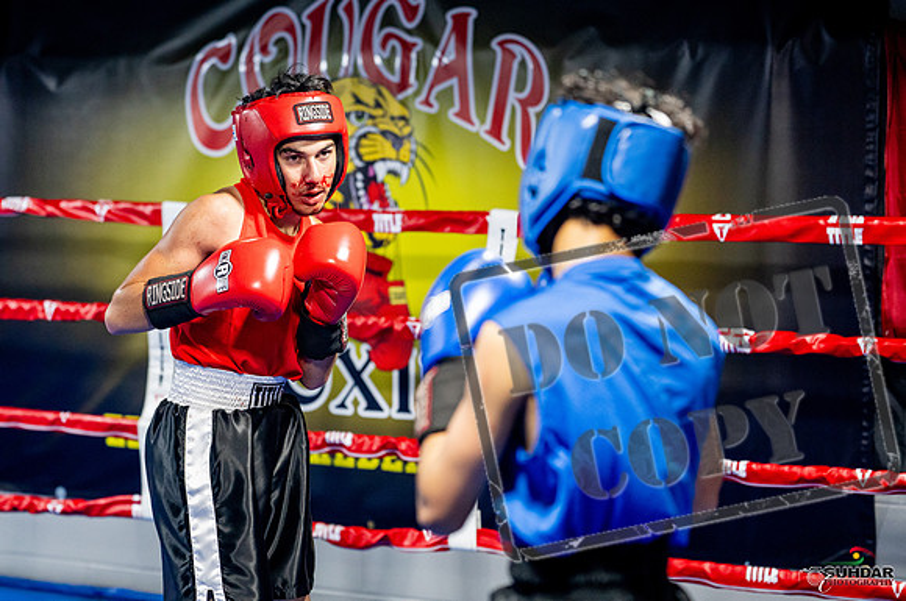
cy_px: 361
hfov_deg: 23.9
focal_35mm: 85
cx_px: 380
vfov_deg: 16.0
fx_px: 2140
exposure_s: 1/800
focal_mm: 70
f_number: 2
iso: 4000
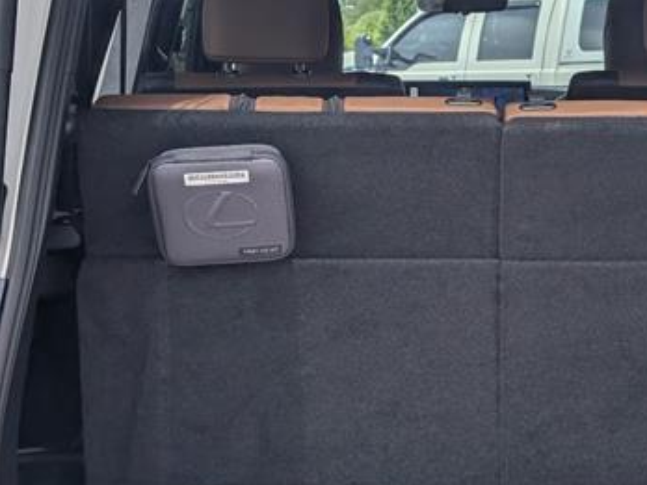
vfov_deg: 16.4
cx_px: 495
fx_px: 1682
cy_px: 264
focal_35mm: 90
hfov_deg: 21.6
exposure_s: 1/1111
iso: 20
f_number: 1.68
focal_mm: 6.9
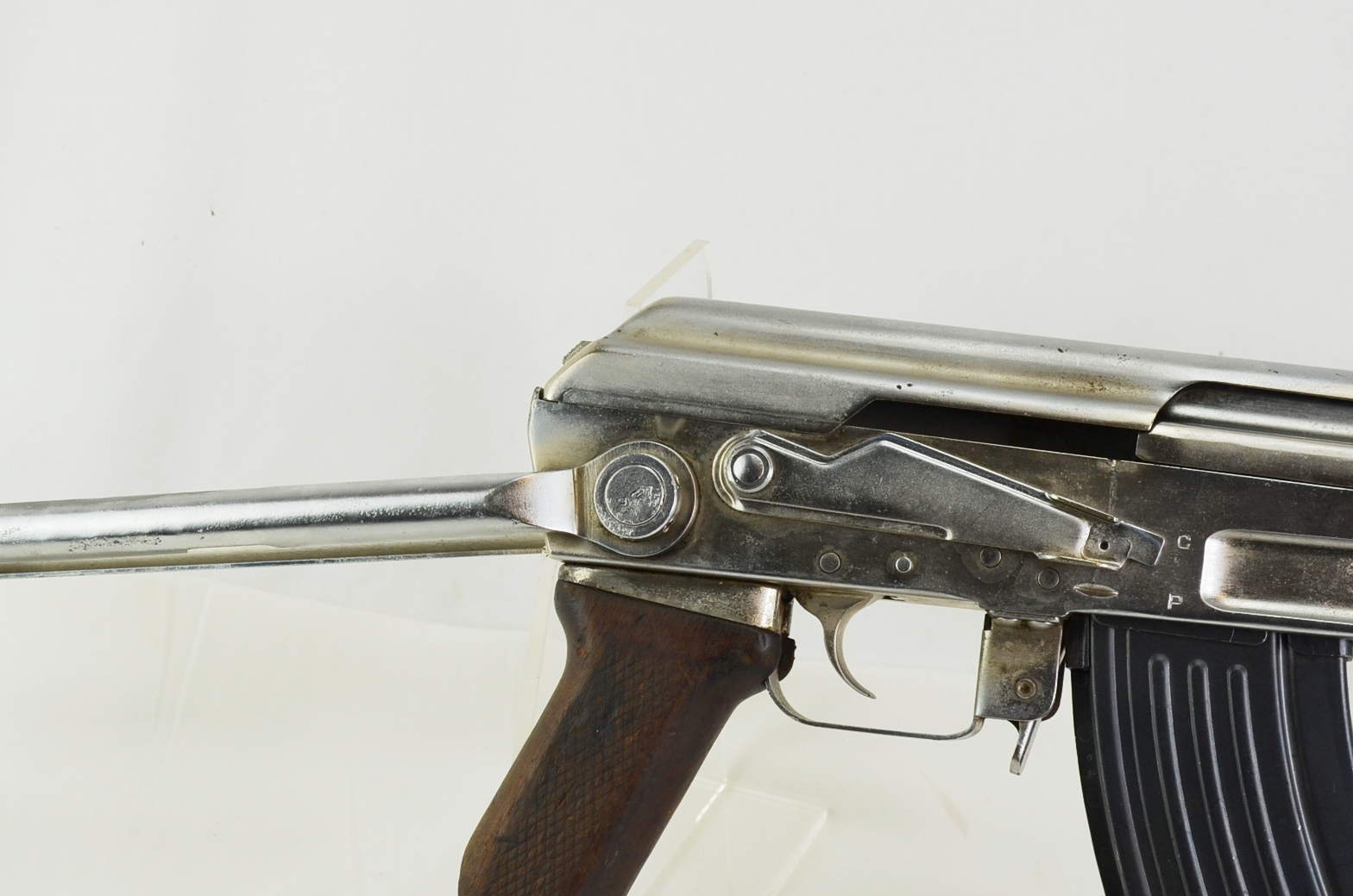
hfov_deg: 30.5
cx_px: 580
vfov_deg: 20.5
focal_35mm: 66
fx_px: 2476
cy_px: 518
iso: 280
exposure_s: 1/125
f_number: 5.6
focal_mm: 28
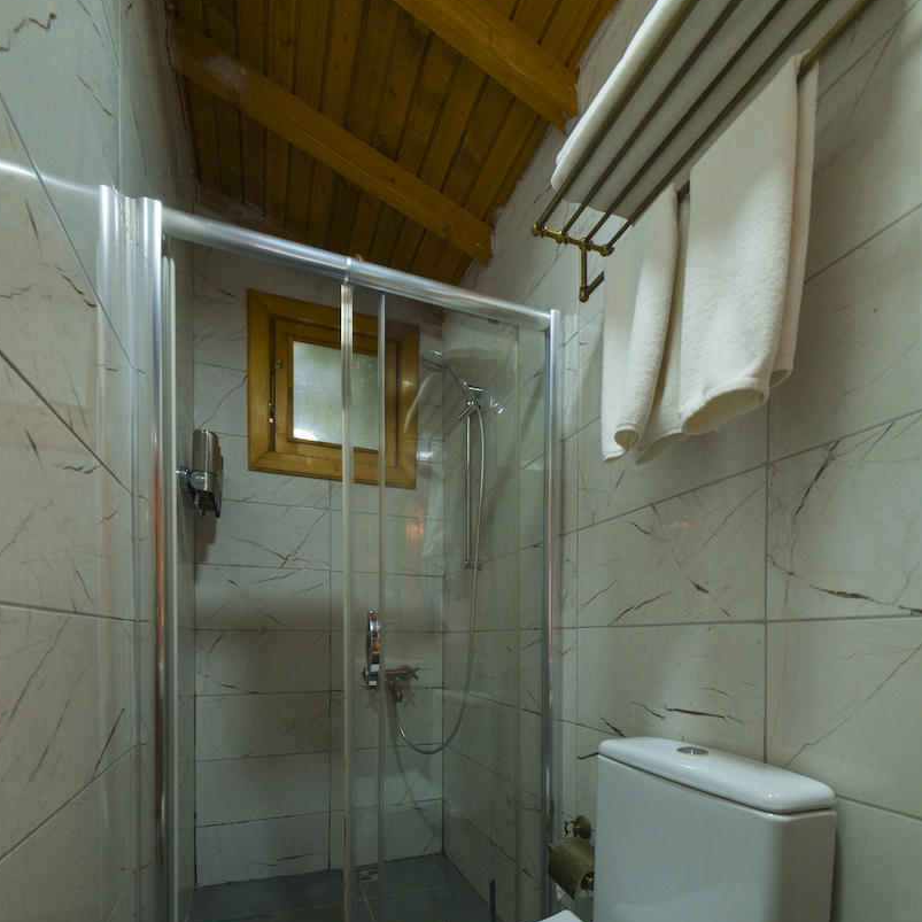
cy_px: 651
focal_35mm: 16
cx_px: 447
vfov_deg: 82.8
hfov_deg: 87.4
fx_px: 482
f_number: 2.8
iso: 1000
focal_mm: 8
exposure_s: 1/80
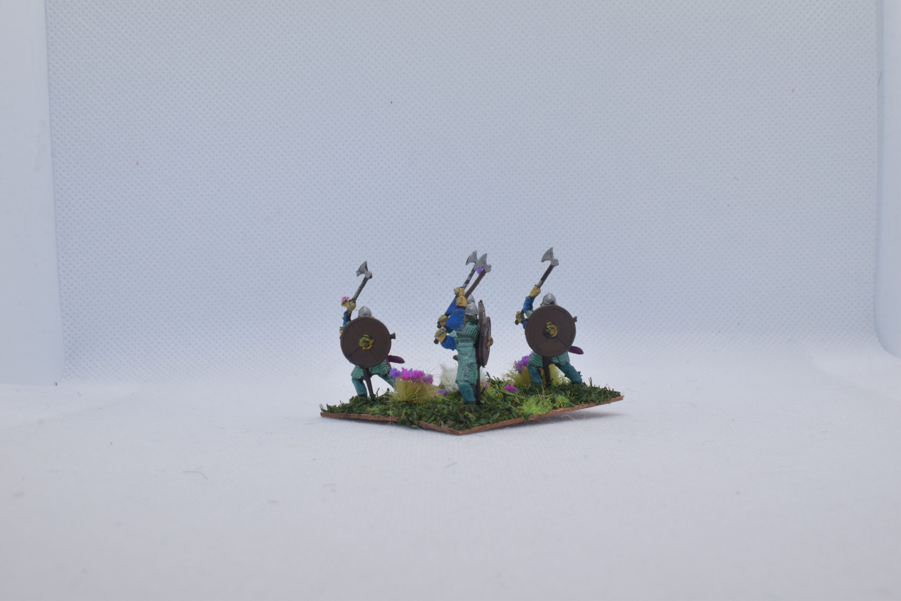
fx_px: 1126
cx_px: 450
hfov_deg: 43.6
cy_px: 300
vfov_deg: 29.9
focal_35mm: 45
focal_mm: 30
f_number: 20
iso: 800
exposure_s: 1/60
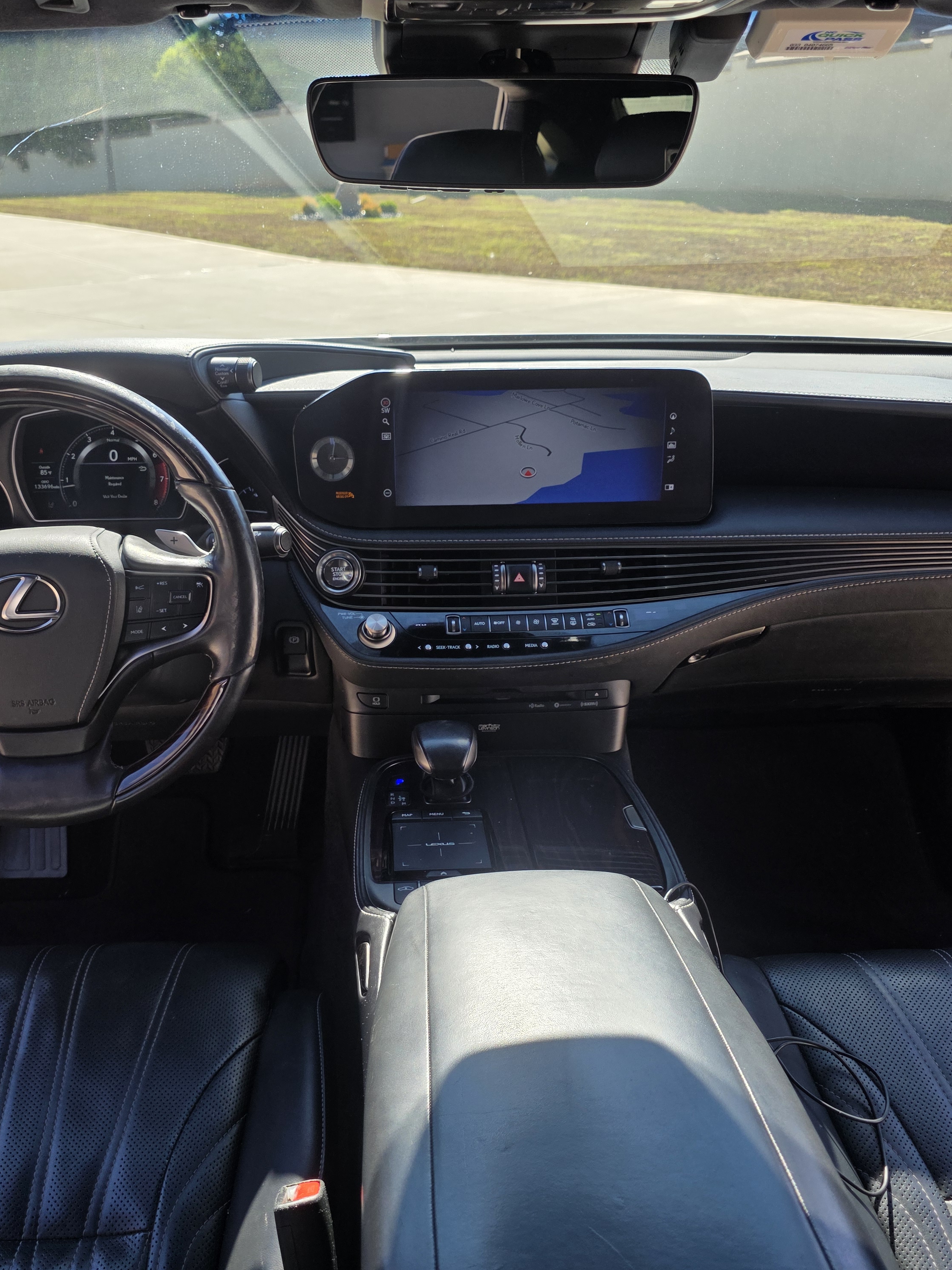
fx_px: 1137
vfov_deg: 58.4
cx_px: 396
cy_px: 638
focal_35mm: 31
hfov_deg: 45.3
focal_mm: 6.3
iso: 80
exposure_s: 1/1804
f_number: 1.7
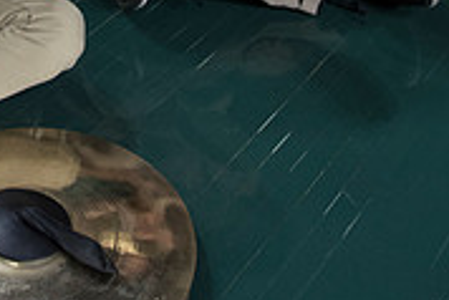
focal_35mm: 78
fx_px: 974
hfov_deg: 25.2
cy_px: -168
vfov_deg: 15.9
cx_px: 50
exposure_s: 1/500
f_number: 3.5
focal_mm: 24
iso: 2000
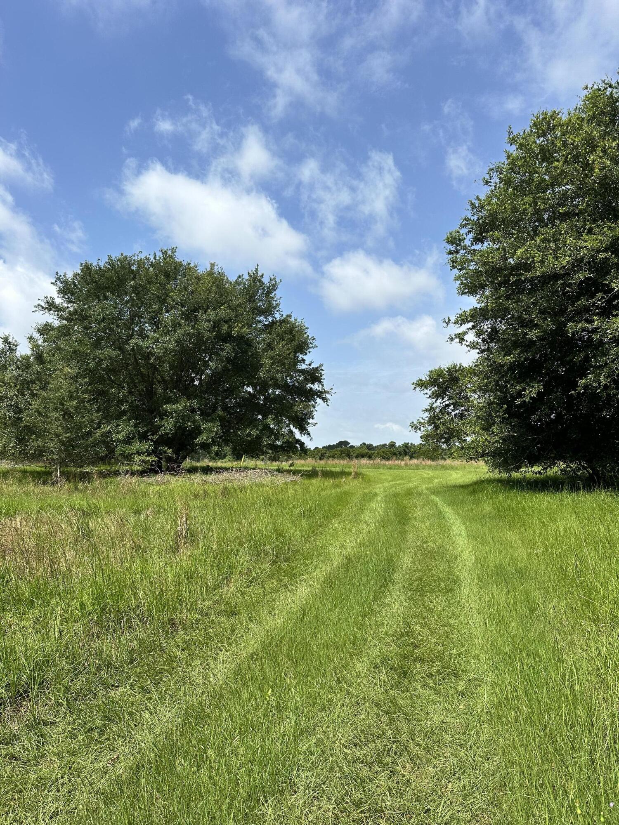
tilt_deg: +7.0
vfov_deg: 71.6
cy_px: 412
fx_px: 572
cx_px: 310
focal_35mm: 24
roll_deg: -0.9
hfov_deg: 56.8
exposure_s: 1/5263
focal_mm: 6.86
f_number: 1.78
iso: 80
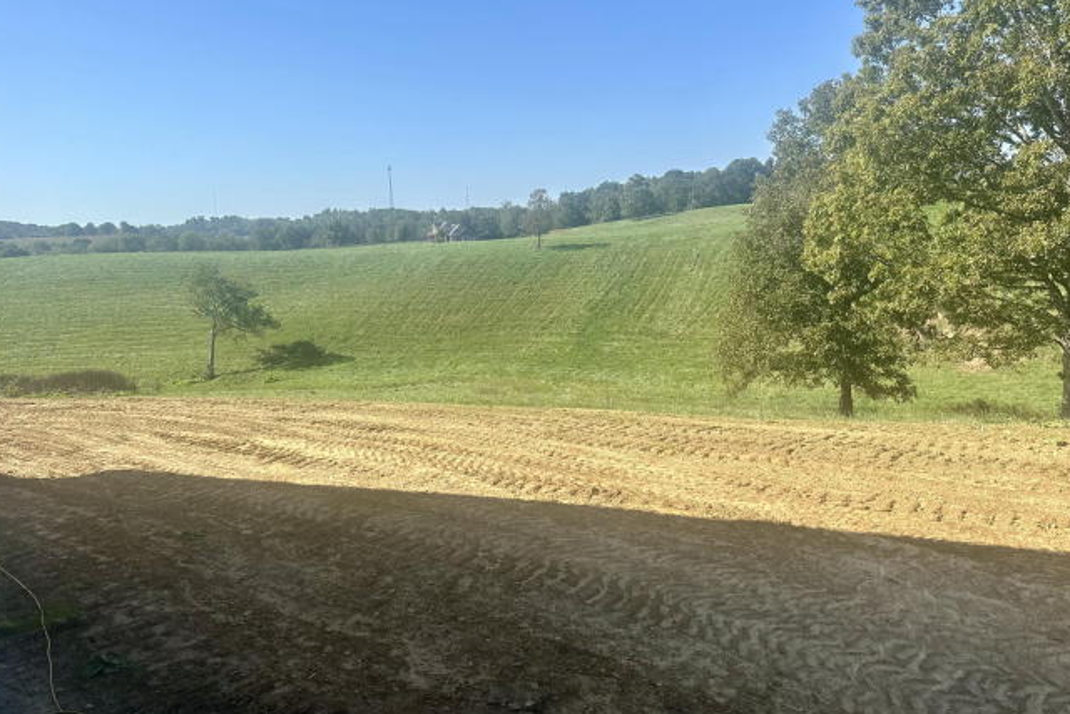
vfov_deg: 49.6
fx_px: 773
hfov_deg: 69.4
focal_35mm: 26
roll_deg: +2.7
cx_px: 538
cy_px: 361
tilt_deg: -8.7
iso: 80
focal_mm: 6.86
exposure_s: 1/3717
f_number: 1.78
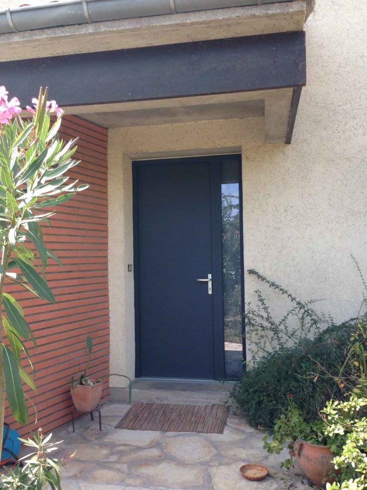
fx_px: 466
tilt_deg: +0.3
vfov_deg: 55.4
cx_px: 184
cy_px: 245
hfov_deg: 42.9
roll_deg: +0.0
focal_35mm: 33
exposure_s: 1/275
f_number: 2.4
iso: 50
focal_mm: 4.12
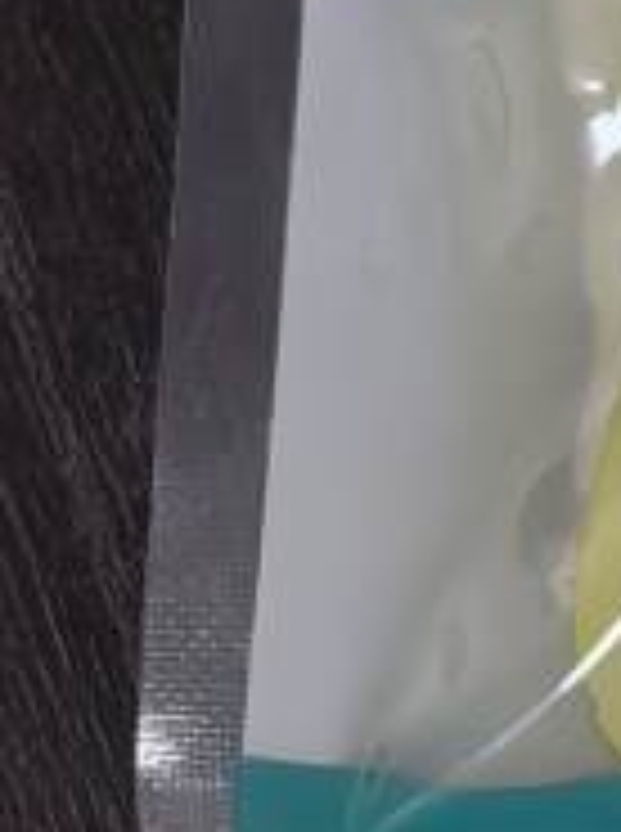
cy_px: -1248
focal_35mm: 156
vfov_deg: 10.6
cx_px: 1728
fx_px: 3744
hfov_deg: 8.3
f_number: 1.9
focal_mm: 5.52
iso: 80
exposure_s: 1/50
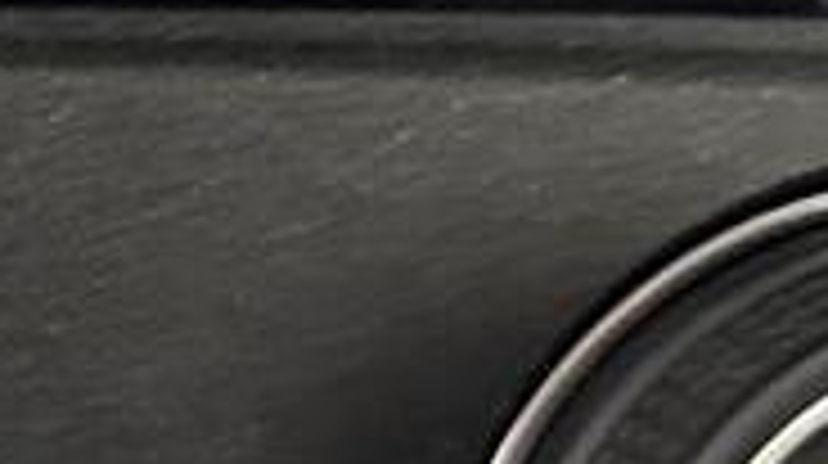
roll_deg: -0.9
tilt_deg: -38.2
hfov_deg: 9.1
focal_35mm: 205
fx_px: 4496
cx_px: -1390
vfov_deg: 5.9
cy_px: 563
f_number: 1.78
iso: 1000
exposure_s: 1/25
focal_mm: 6.76
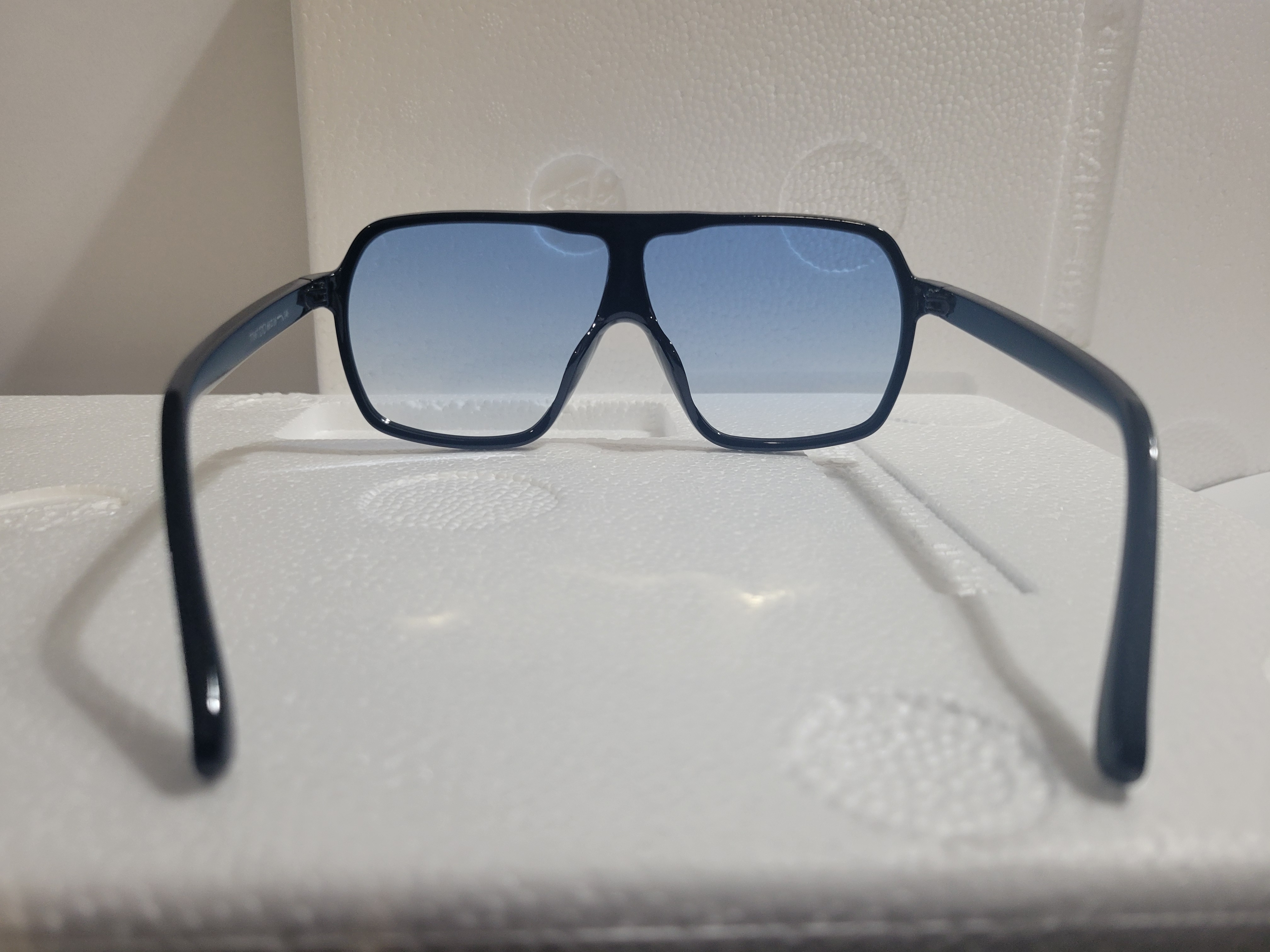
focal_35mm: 26
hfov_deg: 67.3
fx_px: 954
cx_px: 635
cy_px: 476
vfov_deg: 53.1
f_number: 1.8
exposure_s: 1/60
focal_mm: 5.4
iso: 200
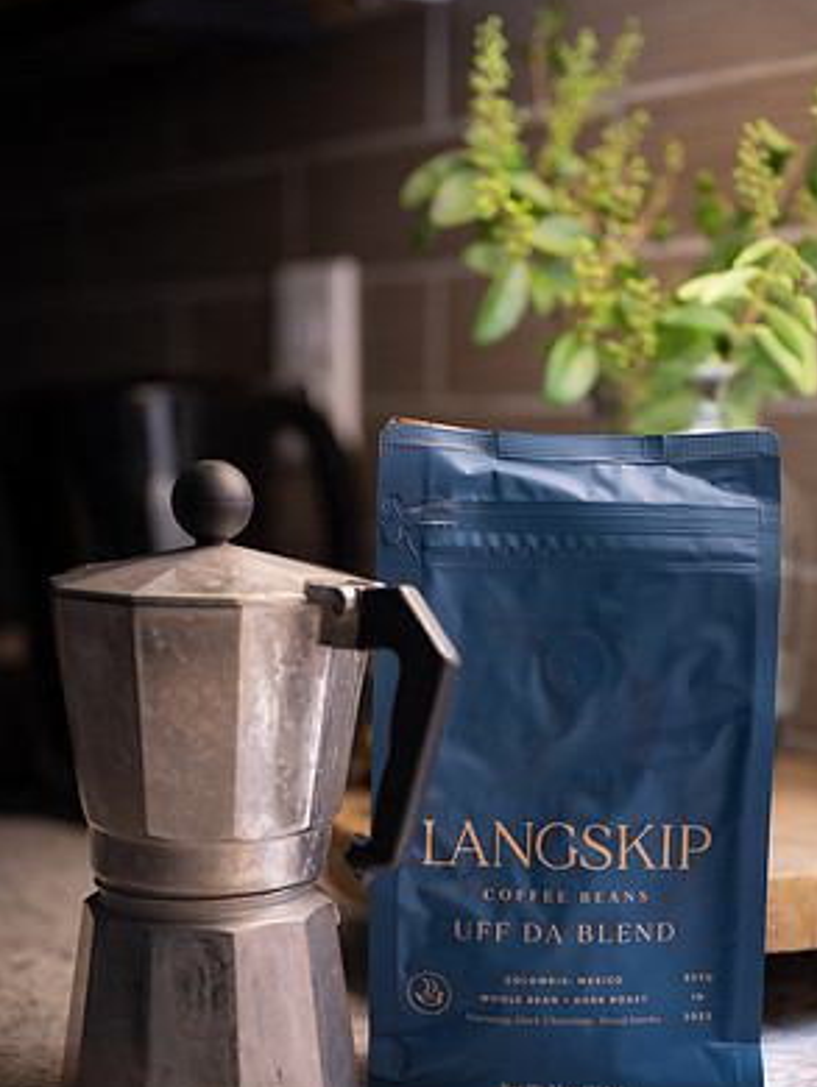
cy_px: 594
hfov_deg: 23.7
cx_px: 414
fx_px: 1949
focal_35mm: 62
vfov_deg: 31.2
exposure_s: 1/100
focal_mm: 56
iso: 800
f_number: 2.8
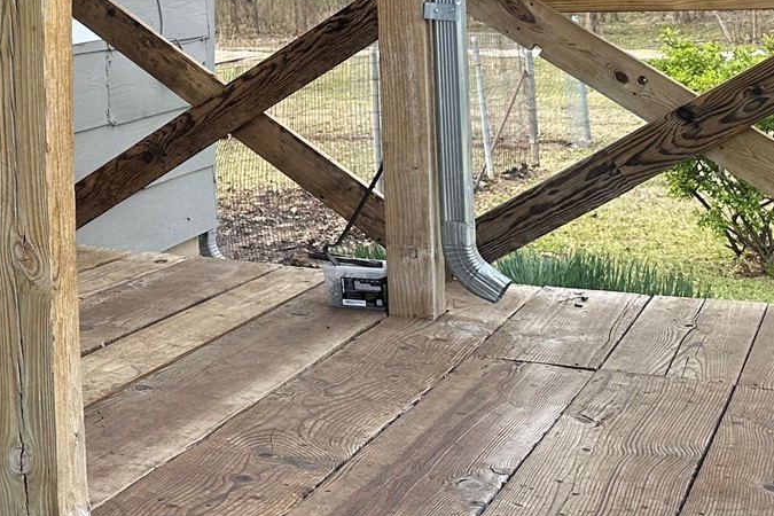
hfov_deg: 26.1
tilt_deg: +0.3
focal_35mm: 71
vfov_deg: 18.5
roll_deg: +1.4
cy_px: -49
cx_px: -89
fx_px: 1526
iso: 80
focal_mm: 6.86
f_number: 1.78
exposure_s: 1/676
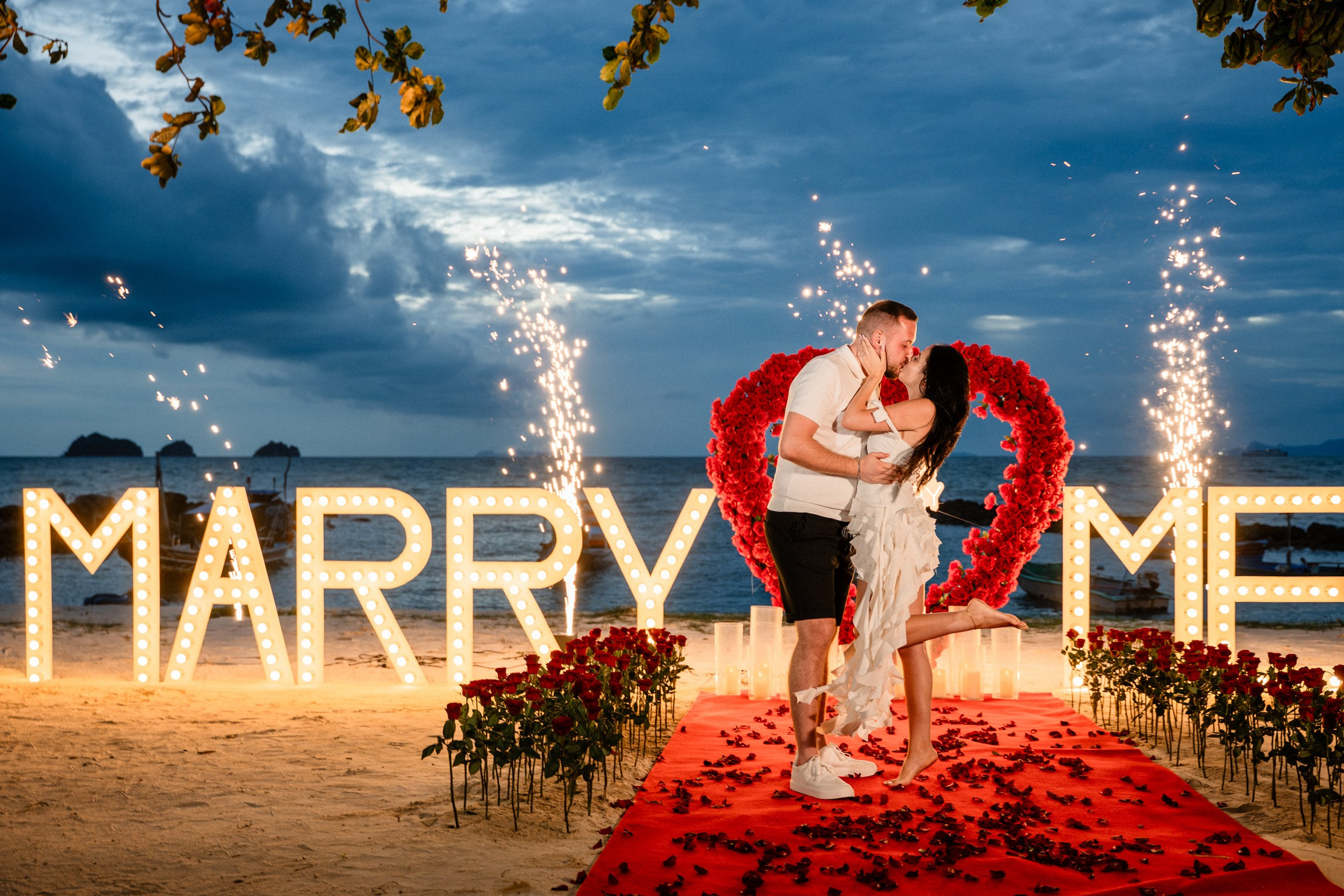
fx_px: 1481
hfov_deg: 48.8
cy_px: 448
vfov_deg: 33.6
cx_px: 655
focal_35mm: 40
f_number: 2.8
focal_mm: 38
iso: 1250
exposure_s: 1/250
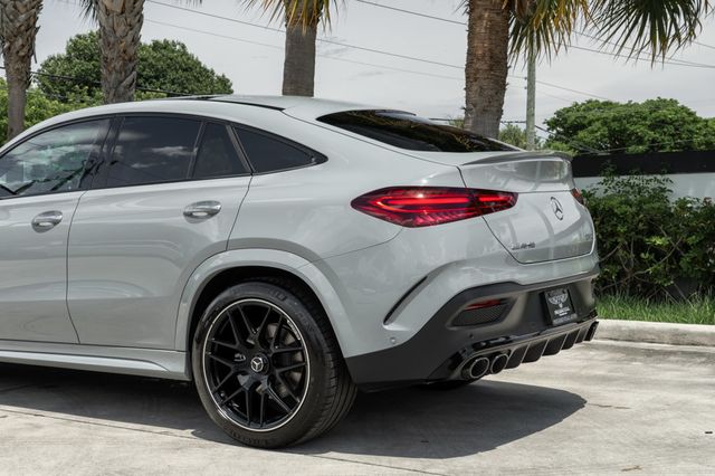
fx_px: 1016
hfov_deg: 38.2
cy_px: 221
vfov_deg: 26.3
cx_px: 220
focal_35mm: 51
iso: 100
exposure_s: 1/60
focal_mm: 31
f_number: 8
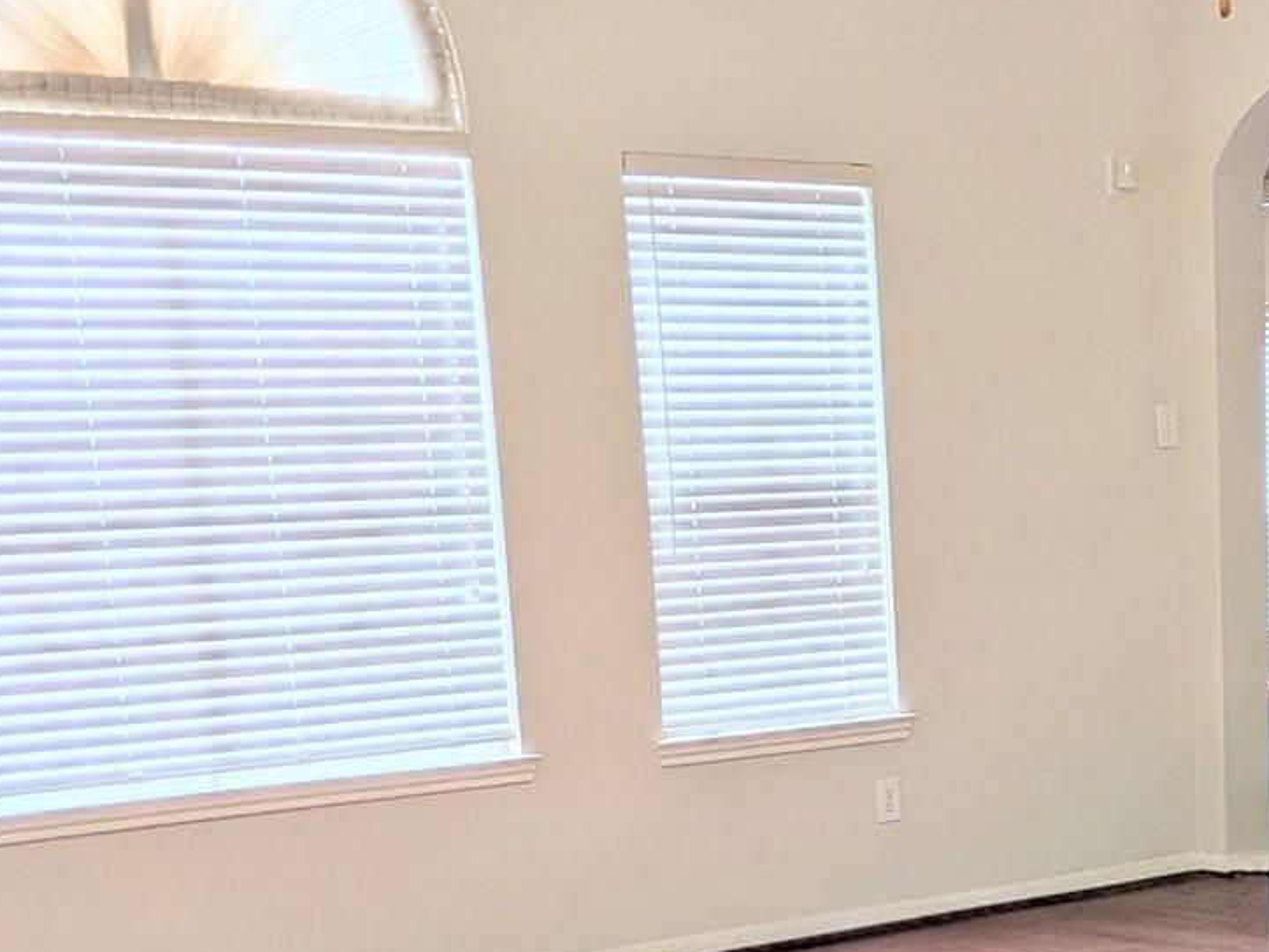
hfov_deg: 28.0
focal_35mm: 68
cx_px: 999
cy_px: 1005
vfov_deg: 20.7
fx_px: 2492
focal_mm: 4.53
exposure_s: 1/394
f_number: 1.7
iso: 29
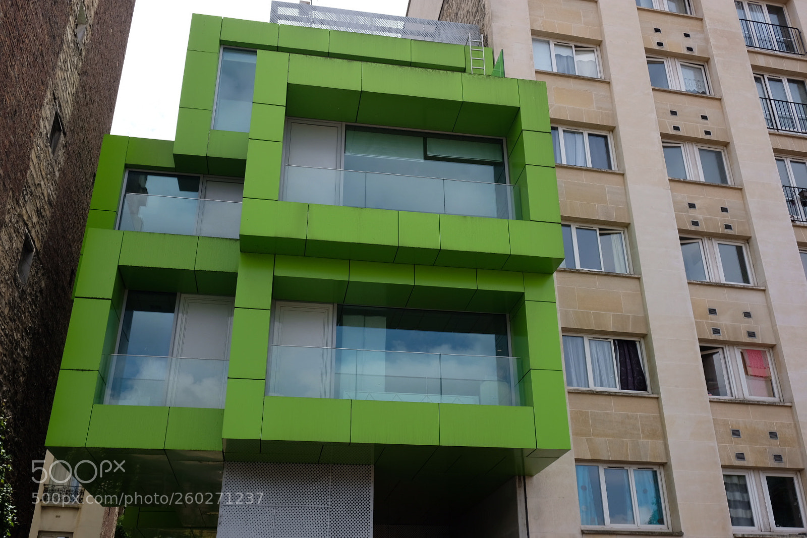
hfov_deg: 57.2
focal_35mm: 33
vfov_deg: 40.0
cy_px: 269
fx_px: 740
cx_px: 404
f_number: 6.4
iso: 200
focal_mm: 22.3
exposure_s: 1/480
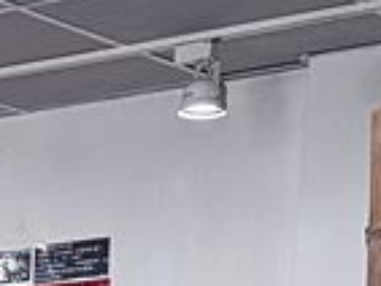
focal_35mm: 170
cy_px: 831
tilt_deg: -8.3
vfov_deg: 7.7
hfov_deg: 9.6
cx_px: -686
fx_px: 1873
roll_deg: +0.8
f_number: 1.78
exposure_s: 1/120
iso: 125
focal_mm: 6.76
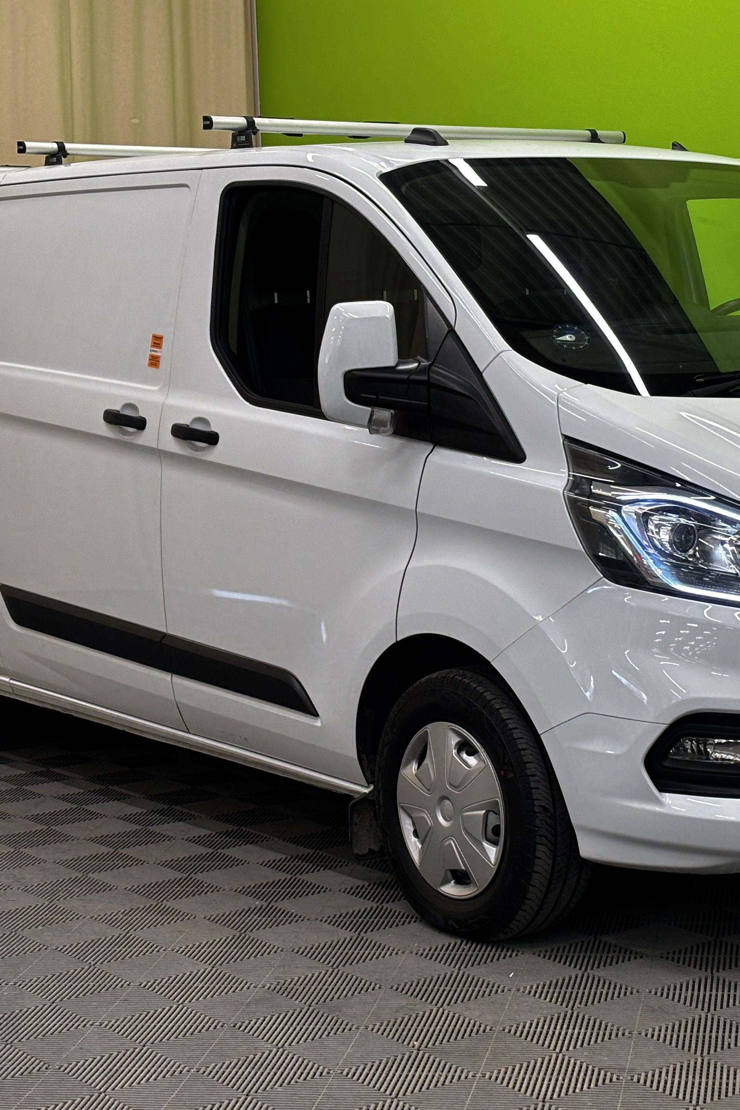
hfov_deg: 17.9
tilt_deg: -5.2
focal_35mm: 76
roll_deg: +1.4
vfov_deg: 26.6
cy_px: 560
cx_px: 484
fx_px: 2343
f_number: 1.6
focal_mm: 5.96
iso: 50
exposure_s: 1/100
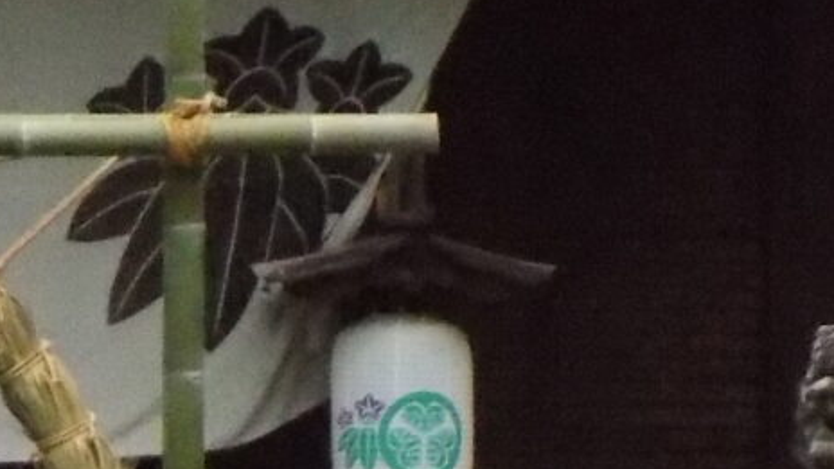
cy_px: 880
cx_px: -510
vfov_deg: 2.4
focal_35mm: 515
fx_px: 11389
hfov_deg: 4.2
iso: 800
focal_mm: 19.1
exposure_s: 1/400
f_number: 4.7
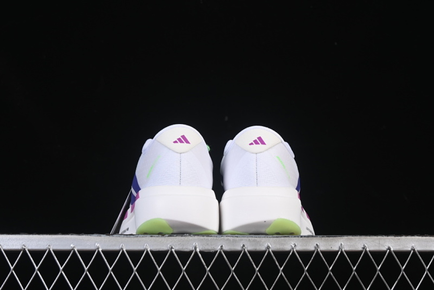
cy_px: 145
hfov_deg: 27.0
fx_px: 904
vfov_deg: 18.2
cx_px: 217
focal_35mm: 75
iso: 160
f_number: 8
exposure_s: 1/100
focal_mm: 50
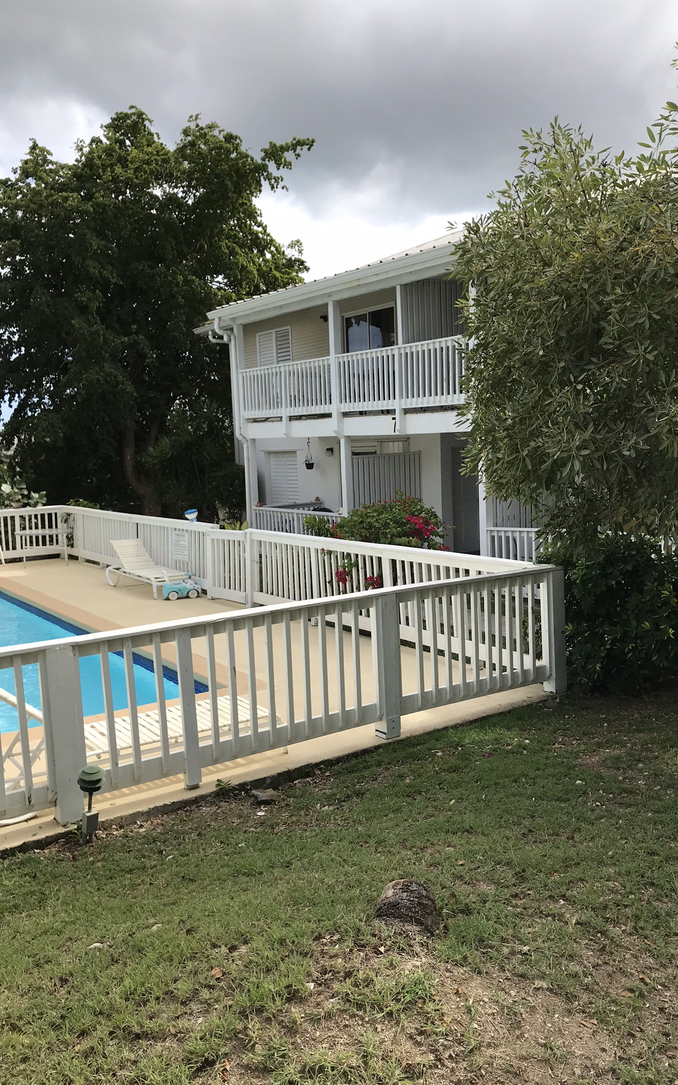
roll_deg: +1.4
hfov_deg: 41.8
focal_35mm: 30
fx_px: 887
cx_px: 380
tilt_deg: -4.3
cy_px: 542
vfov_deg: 62.9
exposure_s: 1/1742
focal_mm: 3.99
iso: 20
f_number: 1.8
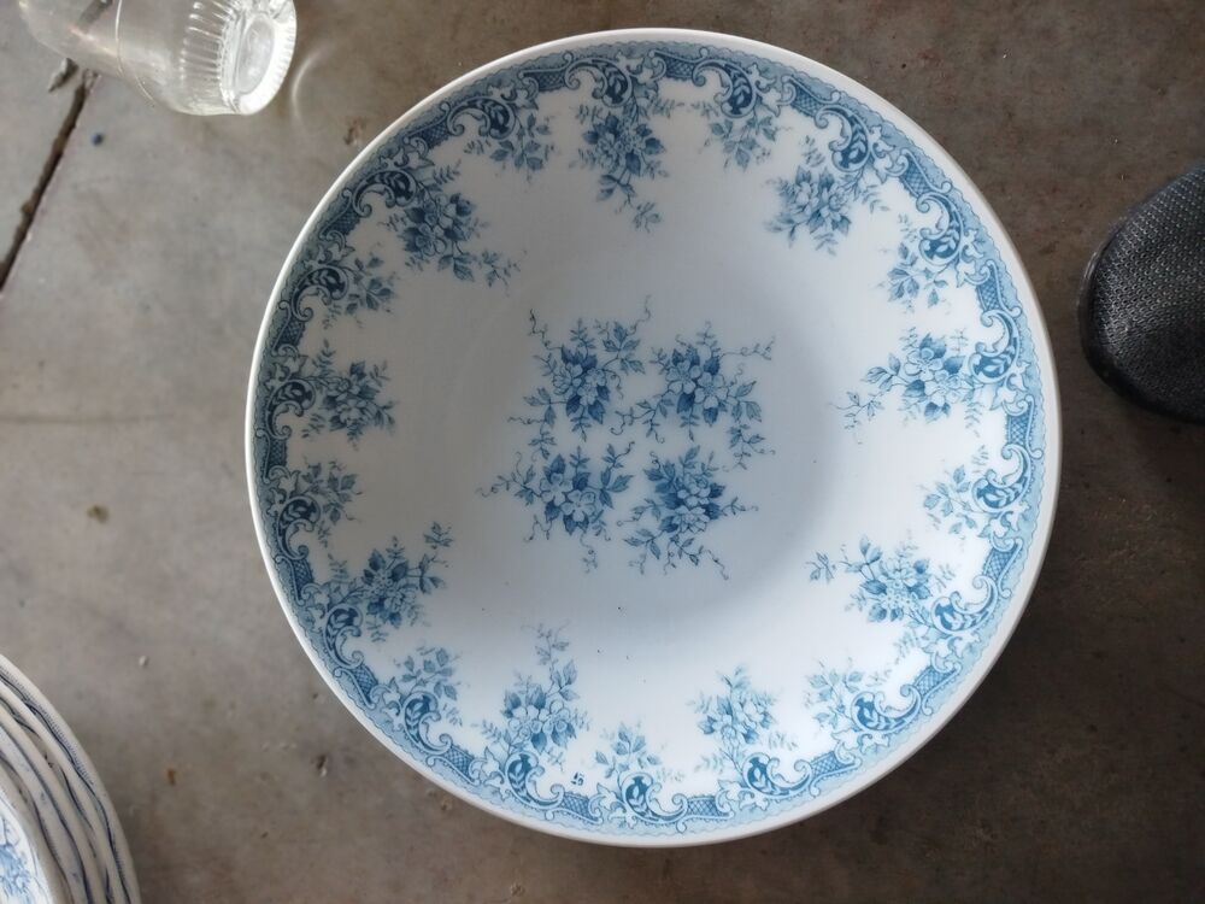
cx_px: 602
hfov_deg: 71.6
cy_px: 452
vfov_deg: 56.8
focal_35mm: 24
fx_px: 835
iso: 250
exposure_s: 1/33
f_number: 1.7
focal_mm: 5.31
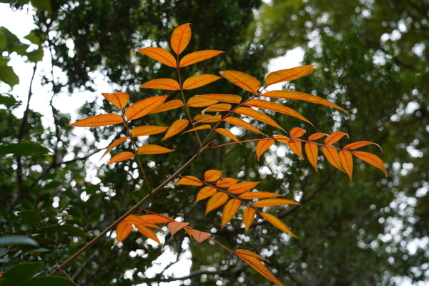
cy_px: 143
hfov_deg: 50.7
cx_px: 214
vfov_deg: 35.1
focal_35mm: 38
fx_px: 453
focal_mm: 38
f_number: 5.6
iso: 100
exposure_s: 1/50
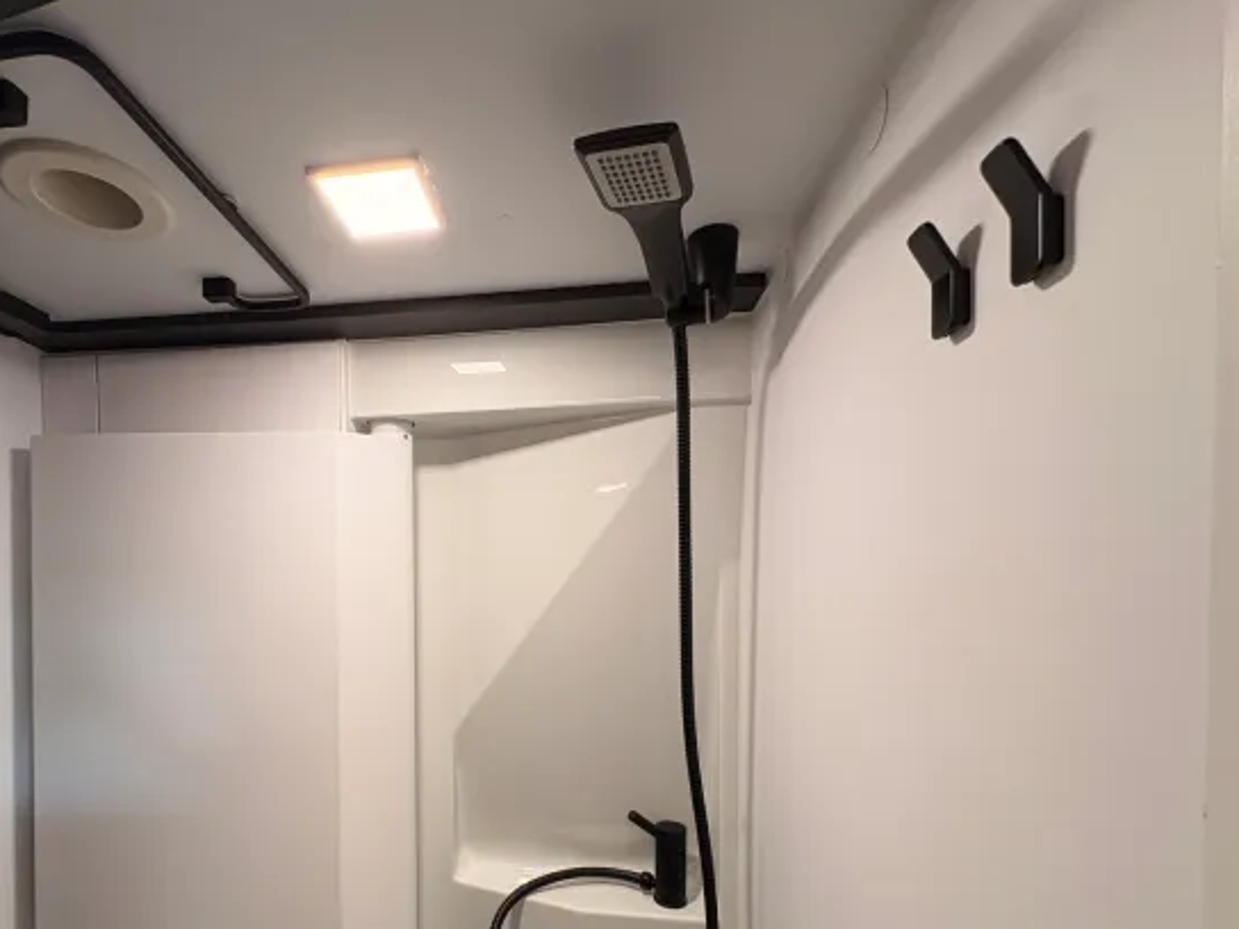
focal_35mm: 18
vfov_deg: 70.3
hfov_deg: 86.6
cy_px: 589
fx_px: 644
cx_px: 492
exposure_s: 1/100
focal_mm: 2.22
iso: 200
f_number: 2.2
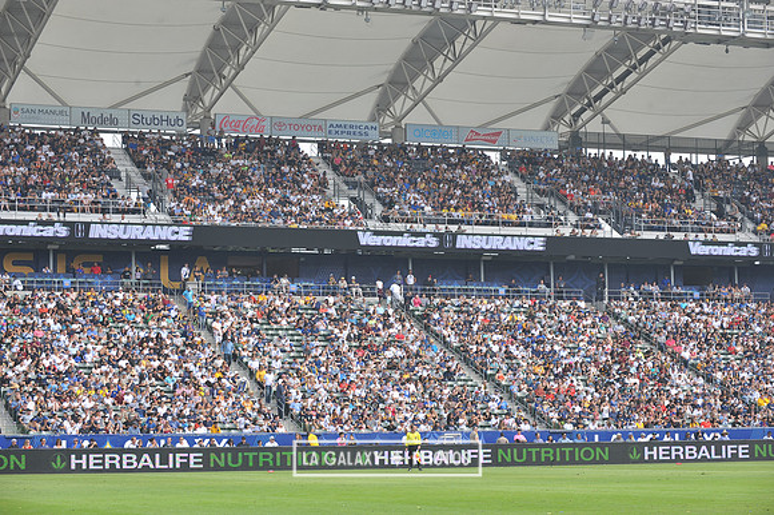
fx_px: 2041
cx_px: 387
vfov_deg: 14.4
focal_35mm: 95
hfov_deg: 21.5
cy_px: 258
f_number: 7.1
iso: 200
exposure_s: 1/200
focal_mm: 95
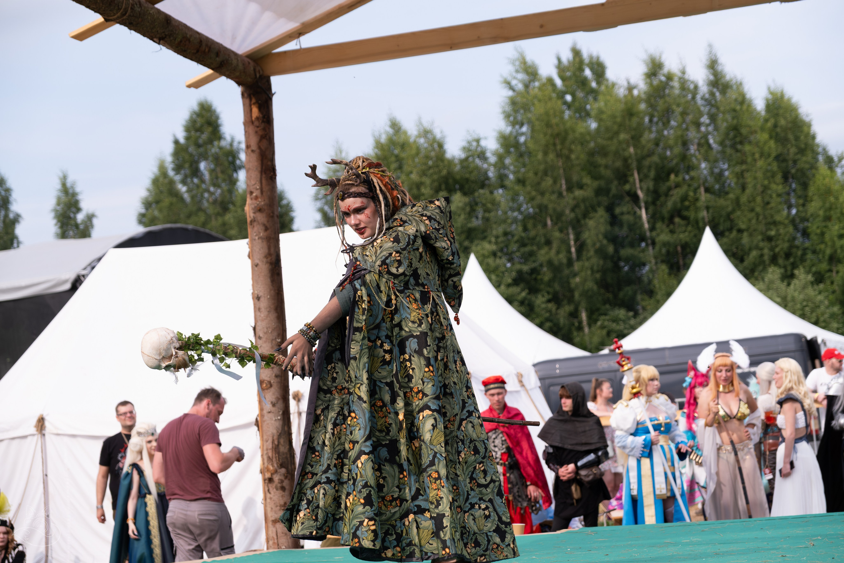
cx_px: 422
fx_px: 1946
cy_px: 282
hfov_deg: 24.5
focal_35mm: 83
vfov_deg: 16.5
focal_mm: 55
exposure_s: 1/1250
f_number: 3.6
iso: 200
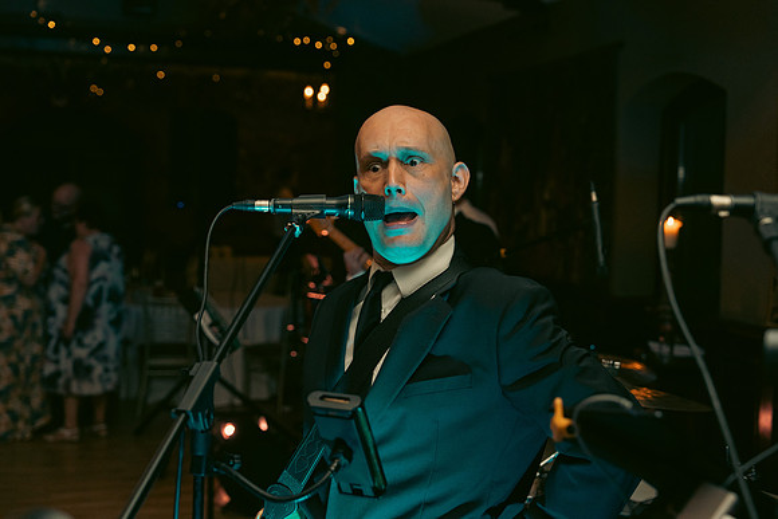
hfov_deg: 38.9
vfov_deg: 26.5
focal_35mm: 51
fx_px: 1102
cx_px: 389
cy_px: 260
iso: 2500
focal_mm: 51
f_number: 3.5
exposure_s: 1/160
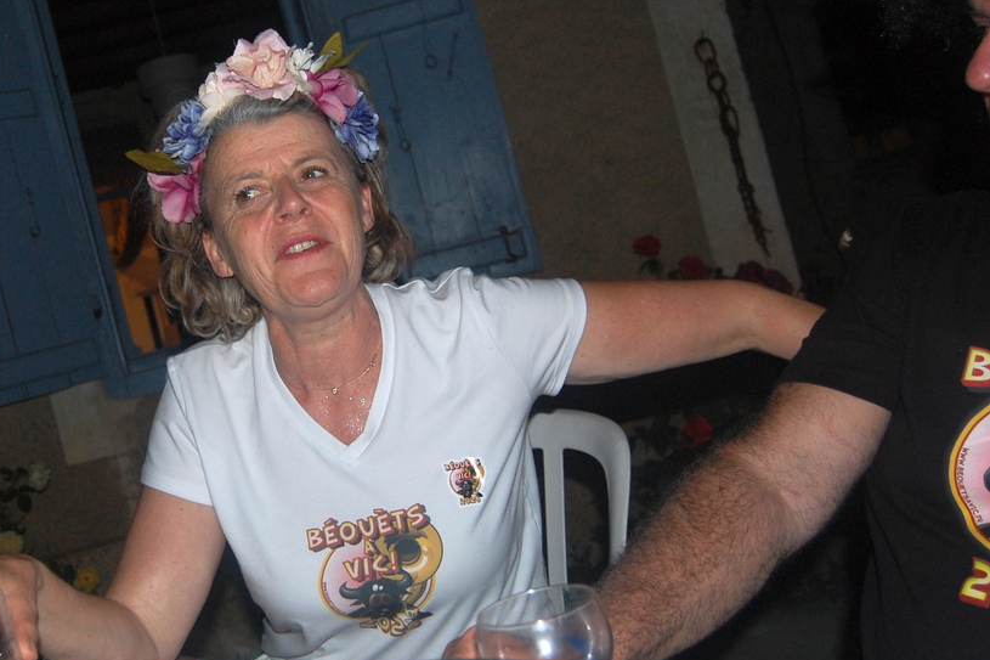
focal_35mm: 43
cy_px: 317
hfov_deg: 44.9
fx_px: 1175
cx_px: 316
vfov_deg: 31.3
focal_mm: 19
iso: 400
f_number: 3.5
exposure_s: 1/60
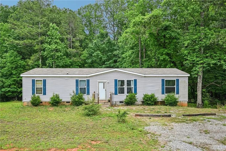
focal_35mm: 30
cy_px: 76
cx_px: 113
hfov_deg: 62.0
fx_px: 188
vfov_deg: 43.5
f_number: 8
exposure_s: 1/80
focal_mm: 30
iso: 100
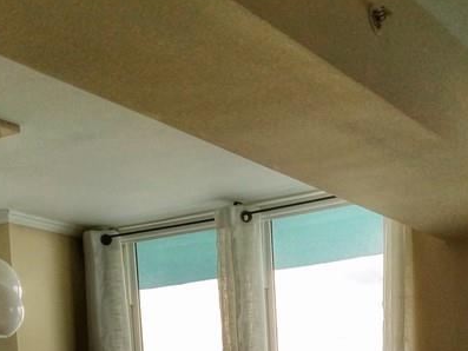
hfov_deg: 28.7
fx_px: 906
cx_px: 328
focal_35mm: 67
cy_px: 441
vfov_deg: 20.3
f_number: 1.7
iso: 50
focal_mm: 4.2
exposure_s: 1/458
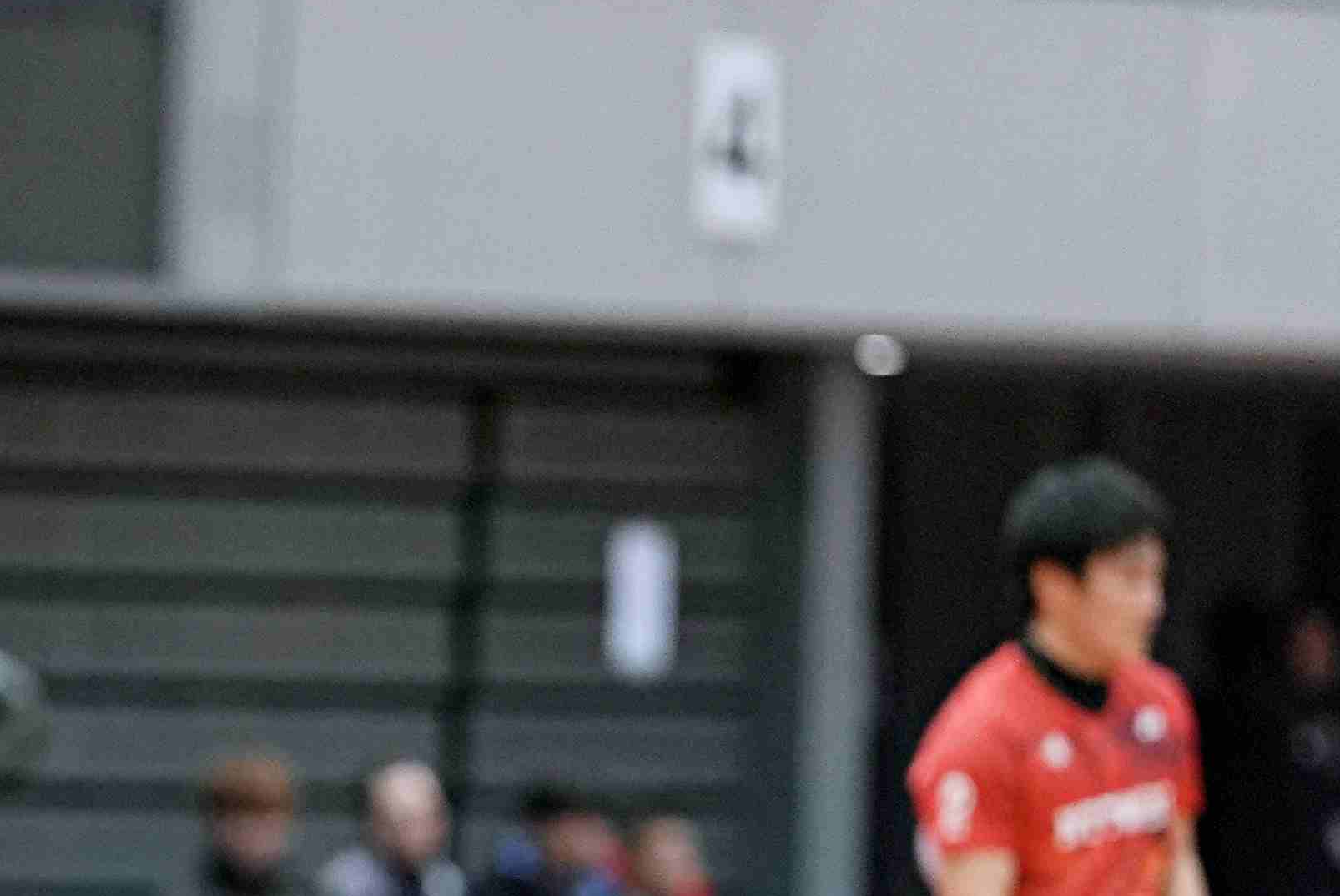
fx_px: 23918
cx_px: -81
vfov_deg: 2.1
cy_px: 1077
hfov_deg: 3.2
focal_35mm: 642
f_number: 2.8
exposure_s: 1/400
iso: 1600
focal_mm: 175
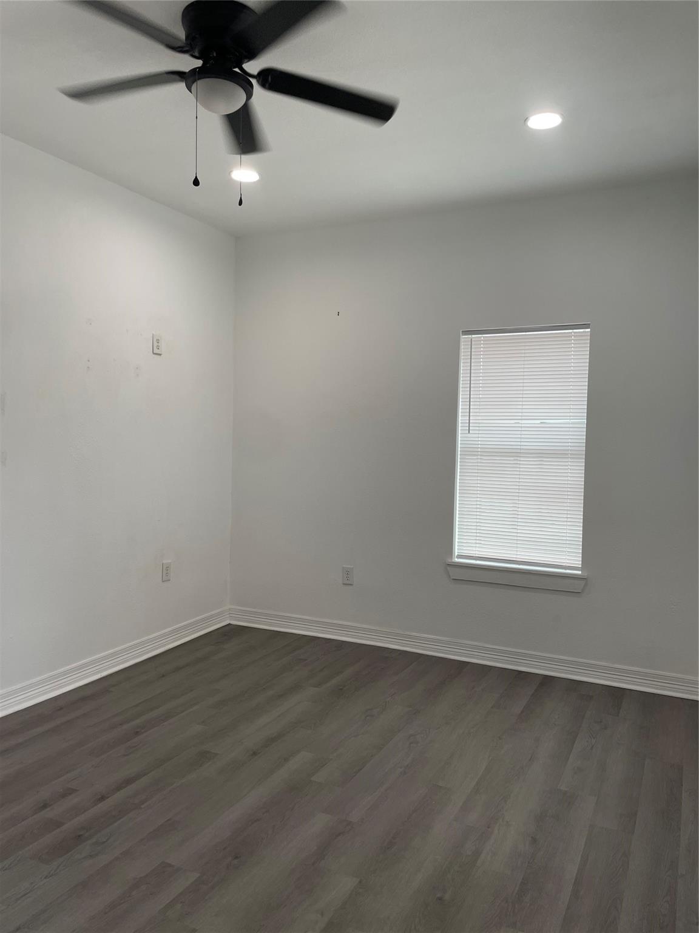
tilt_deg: -1.0
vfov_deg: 67.3
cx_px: 350
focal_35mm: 26
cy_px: 466
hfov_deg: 53.1
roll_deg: -0.5
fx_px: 700
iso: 50
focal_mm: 4.2
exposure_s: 1/120
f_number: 1.6
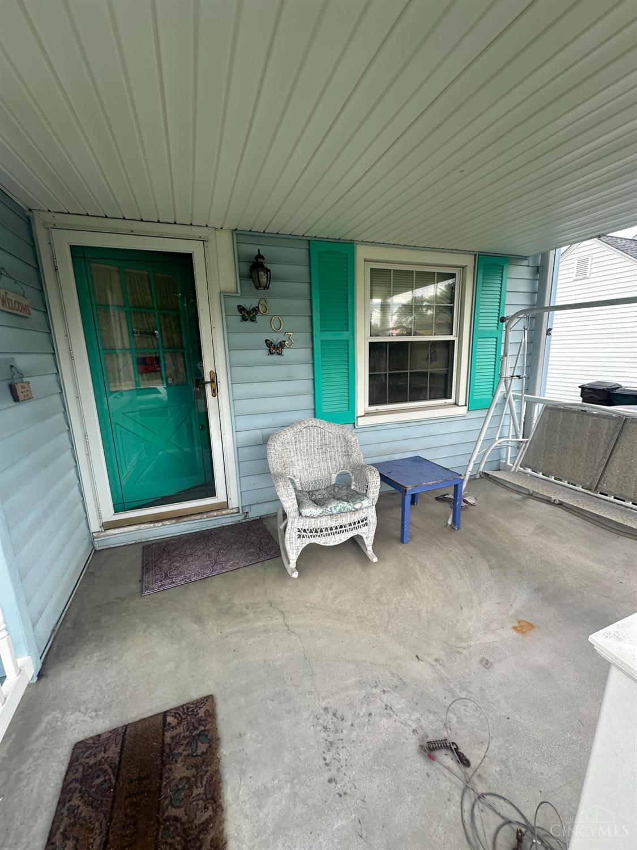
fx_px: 344
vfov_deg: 102.1
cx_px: 318
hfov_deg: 85.7
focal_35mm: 14
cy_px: 425
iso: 40
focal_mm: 2.22
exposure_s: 1/342
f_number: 2.2
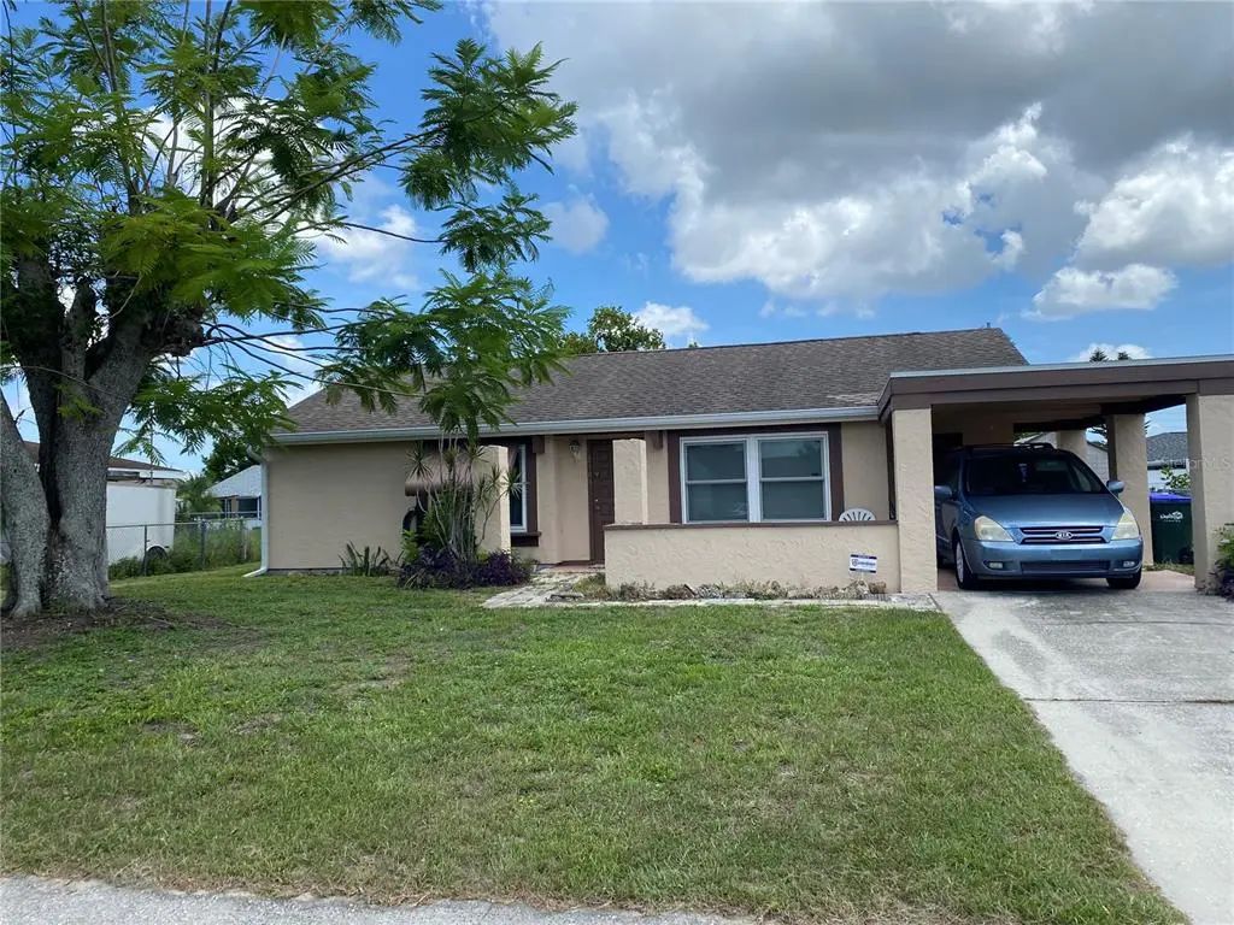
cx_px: 617
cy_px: 462
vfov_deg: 53.1
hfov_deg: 67.3
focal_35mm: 26
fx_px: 927
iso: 32
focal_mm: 4.25
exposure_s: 1/2141
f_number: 1.8
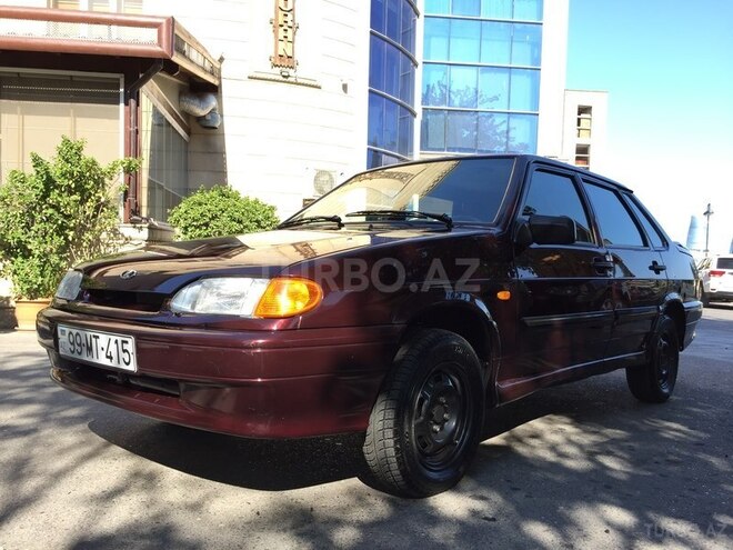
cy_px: 275
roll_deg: -1.7
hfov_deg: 61.7
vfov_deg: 48.2
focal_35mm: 29
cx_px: 366
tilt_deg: -1.5
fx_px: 614
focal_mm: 4.15
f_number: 2.2
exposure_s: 1/471
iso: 32
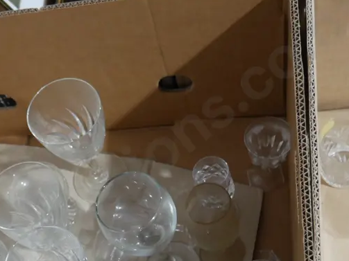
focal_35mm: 57
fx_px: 575
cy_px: 215
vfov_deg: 25.1
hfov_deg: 33.0
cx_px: 79
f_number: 3.5
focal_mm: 14
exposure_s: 1/60
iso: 1250
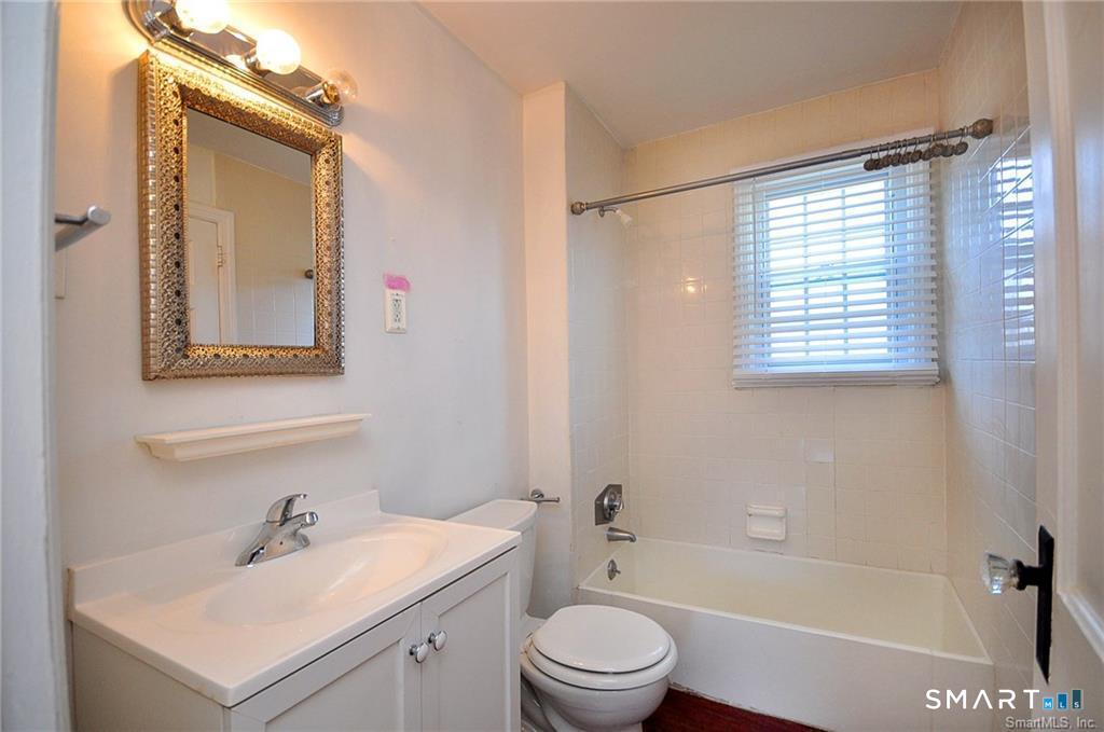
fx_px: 459
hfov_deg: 100.5
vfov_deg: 77.1
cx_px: 552
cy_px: 366
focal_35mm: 15
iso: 400
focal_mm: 10
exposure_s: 1/60
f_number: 4
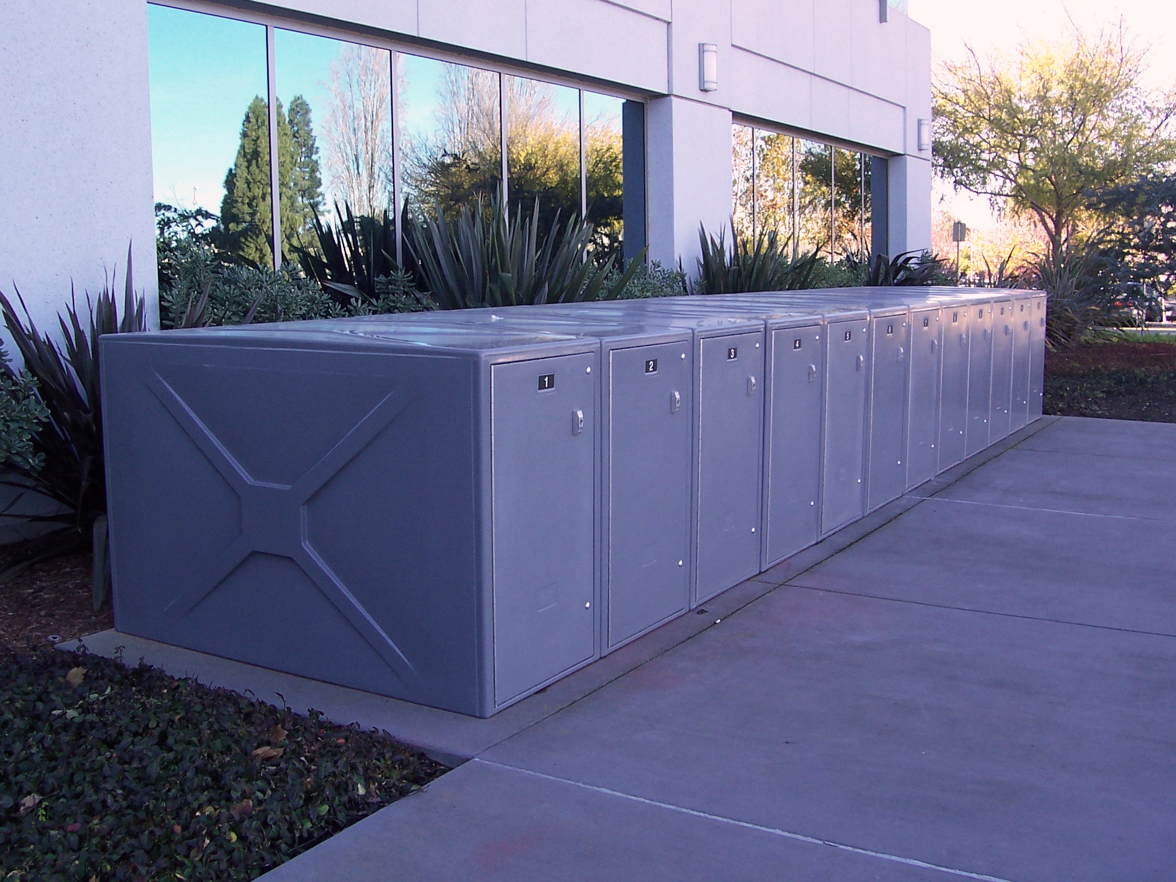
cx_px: 588
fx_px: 1257
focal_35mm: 37
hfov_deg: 50.1
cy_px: 441
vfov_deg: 38.7
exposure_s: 1/180
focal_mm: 5.6
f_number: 2.8
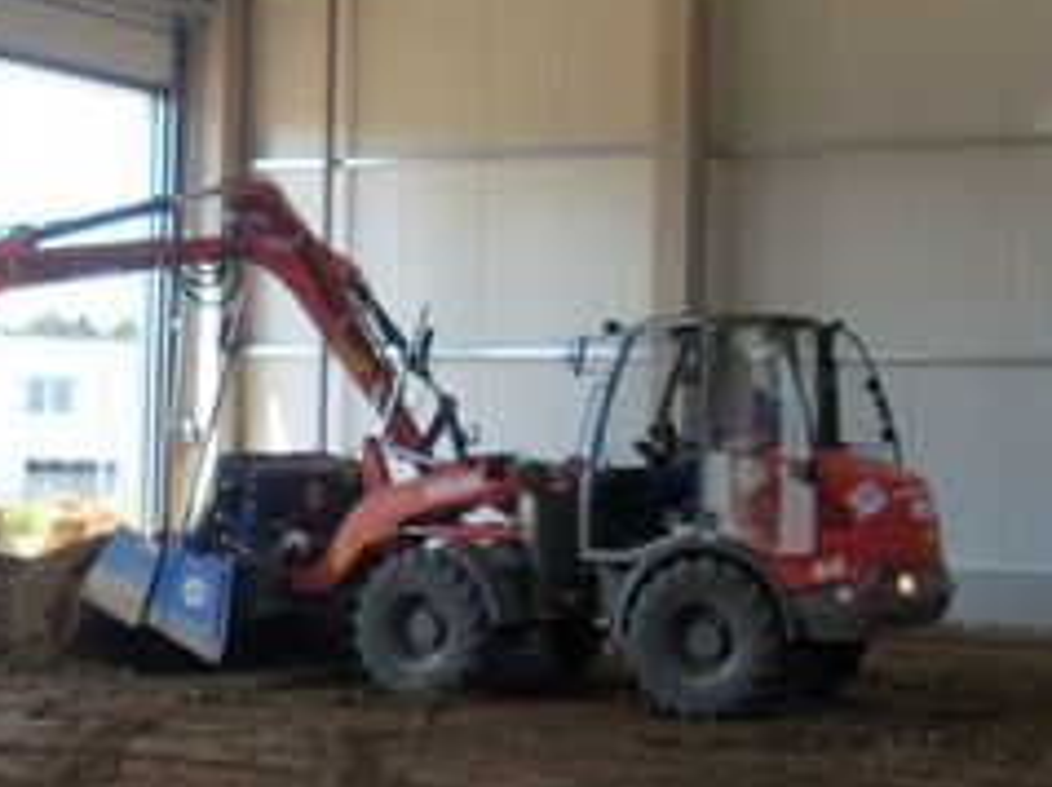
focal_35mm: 80
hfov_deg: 24.2
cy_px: 351
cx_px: 301
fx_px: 2429
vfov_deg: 18.4
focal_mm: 6.3
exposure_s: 1/350
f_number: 3
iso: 80
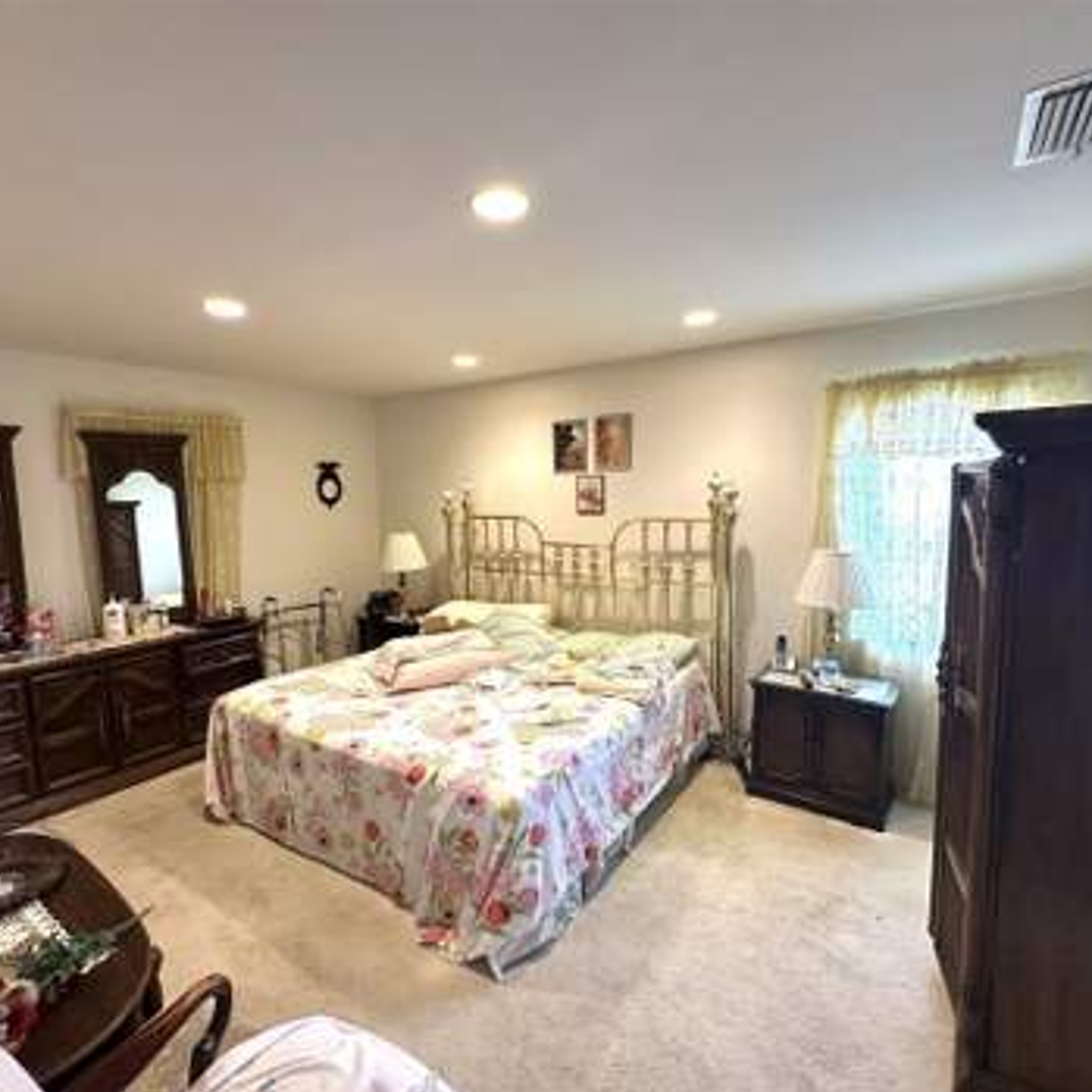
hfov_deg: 83.9
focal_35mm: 17
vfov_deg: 84.0
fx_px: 607
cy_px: 554
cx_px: 526
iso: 200
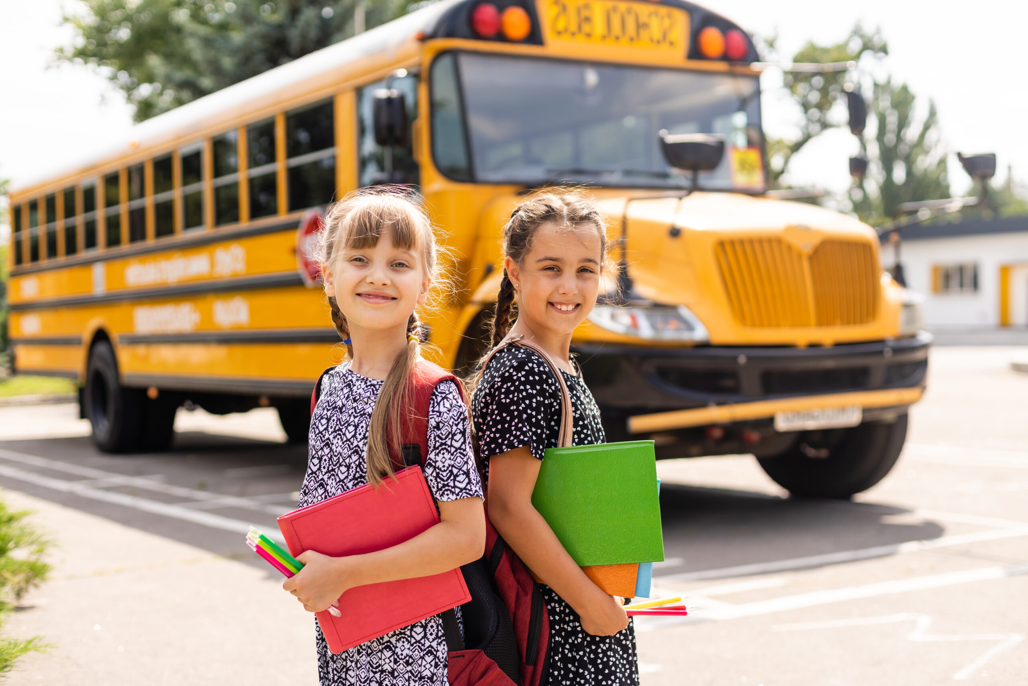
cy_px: 343
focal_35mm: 50
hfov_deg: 39.6
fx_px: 1428
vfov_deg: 27.0
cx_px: 514
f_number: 2.8
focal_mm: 50
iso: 160
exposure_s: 1/1600
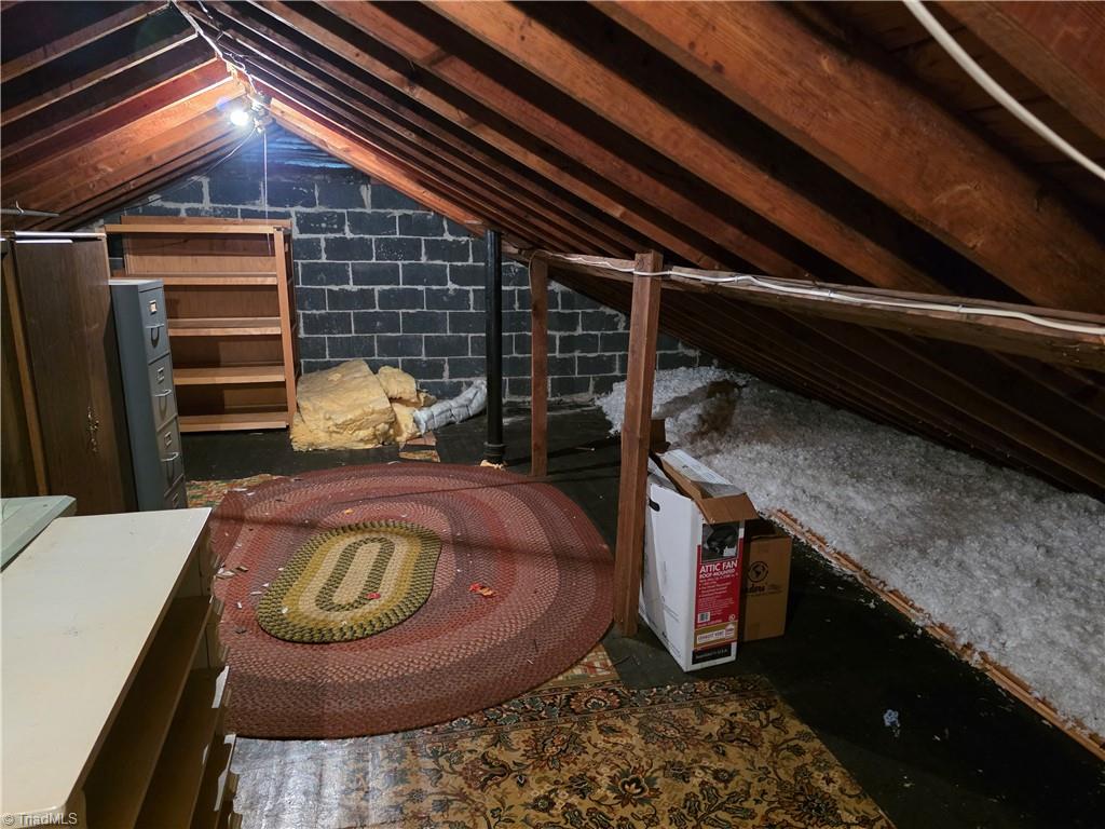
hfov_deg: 73.9
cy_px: 414
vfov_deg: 58.9
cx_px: 552
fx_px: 734
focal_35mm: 23
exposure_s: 1/40
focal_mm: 6.3
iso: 1600
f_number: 1.7
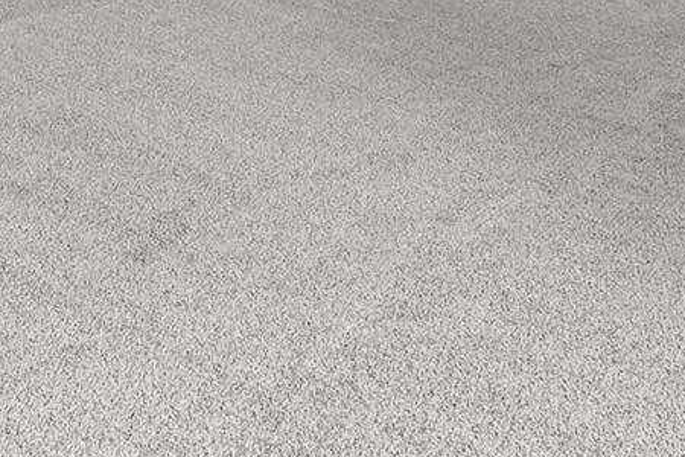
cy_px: -309
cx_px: 73
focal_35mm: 64
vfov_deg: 17.9
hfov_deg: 30.1
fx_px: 1218
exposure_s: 1/1.25
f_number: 7.1
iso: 100
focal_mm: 18
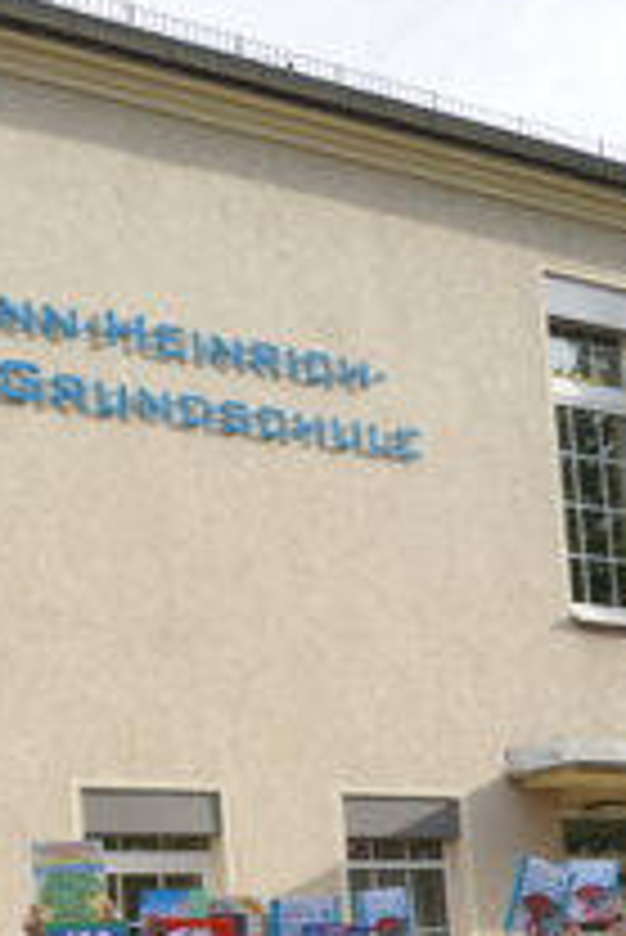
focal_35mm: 73
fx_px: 1901
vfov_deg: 26.6
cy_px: 868
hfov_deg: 18.4
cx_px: 70
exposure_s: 1/250
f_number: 5.6
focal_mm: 38
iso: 100
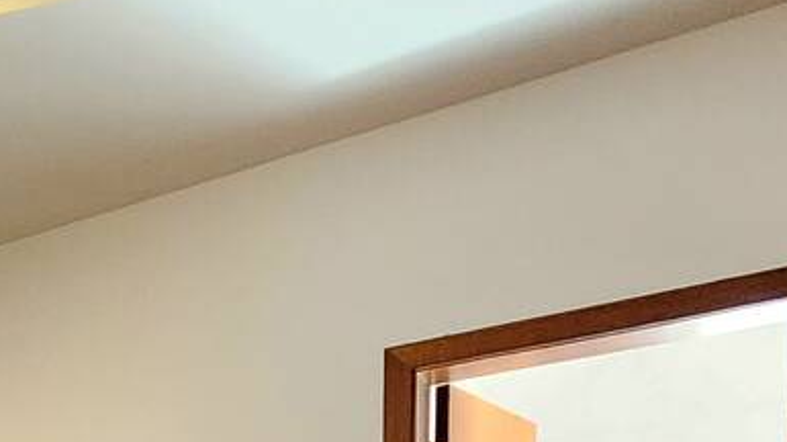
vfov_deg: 17.7
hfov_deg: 30.0
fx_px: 1105
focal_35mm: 53
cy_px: 819
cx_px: -270
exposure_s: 1/40
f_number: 2.2
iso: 400
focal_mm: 2.2
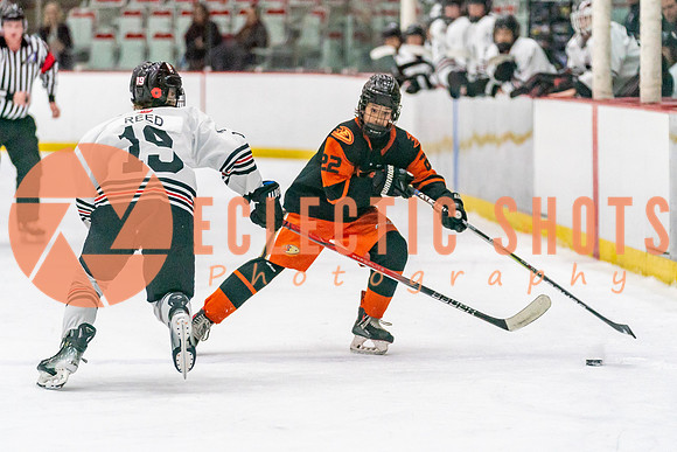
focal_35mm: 226
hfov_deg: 9.1
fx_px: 4243
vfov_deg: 6.1
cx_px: 338
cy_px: 257
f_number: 2.8
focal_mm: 154
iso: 3200
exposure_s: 1/1250
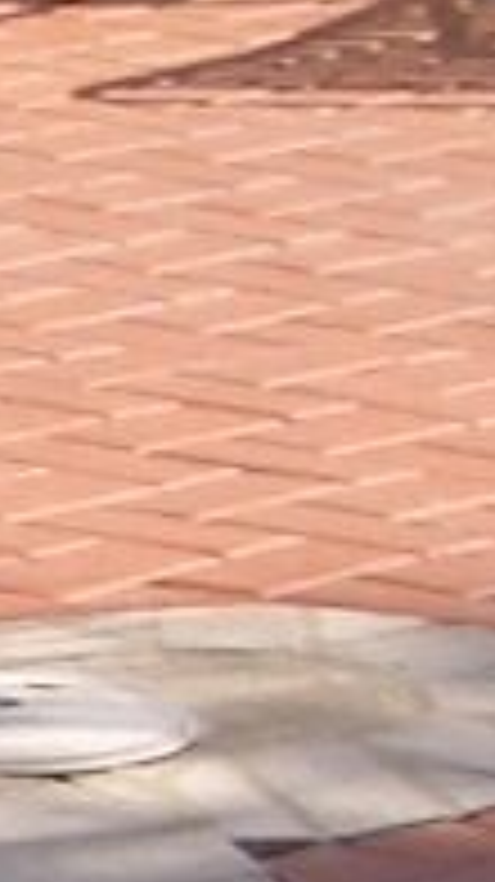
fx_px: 8508
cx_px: -2286
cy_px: 810
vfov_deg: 5.9
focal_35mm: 364
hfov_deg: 3.1
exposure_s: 1/320
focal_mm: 6.8
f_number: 4.6
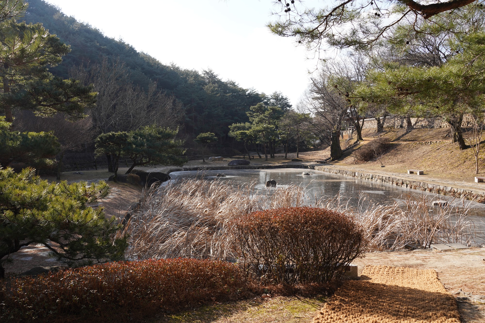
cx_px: 242
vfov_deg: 43.6
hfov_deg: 61.9
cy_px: 162
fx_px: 404
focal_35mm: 30
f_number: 10
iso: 160
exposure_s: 1/100
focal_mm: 30
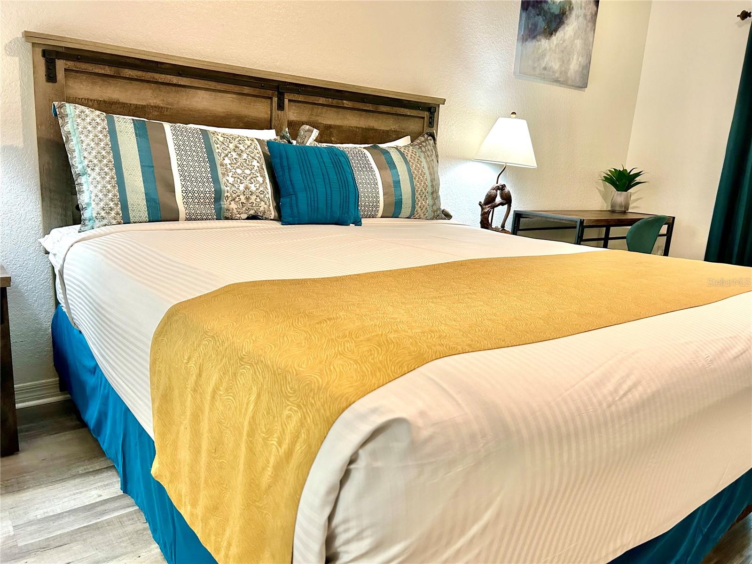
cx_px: 376
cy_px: 282
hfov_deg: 67.3
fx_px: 565
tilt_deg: -12.9
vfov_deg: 53.1
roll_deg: -2.1
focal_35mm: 26
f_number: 1.5
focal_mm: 5.7
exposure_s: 1/60
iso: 160
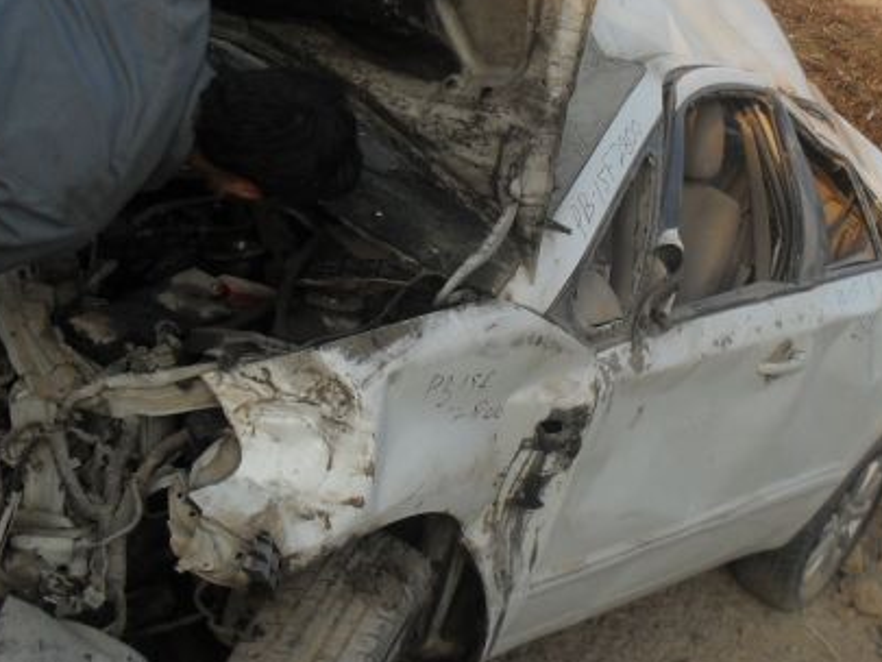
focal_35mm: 60
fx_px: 1529
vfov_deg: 24.2
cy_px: 189
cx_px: 562
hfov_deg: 32.0
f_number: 2.8
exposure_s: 1/250
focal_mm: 6.3
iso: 80
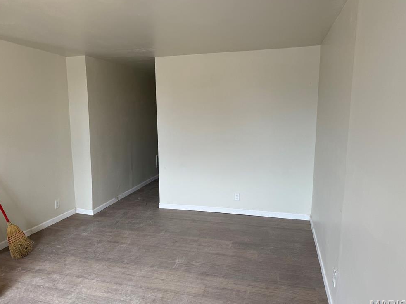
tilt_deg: -7.0
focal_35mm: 25
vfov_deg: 54.9
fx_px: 293
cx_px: 200
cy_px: 155
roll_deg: -0.6
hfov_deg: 69.4
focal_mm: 6.76
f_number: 1.78
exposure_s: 1/121
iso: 125
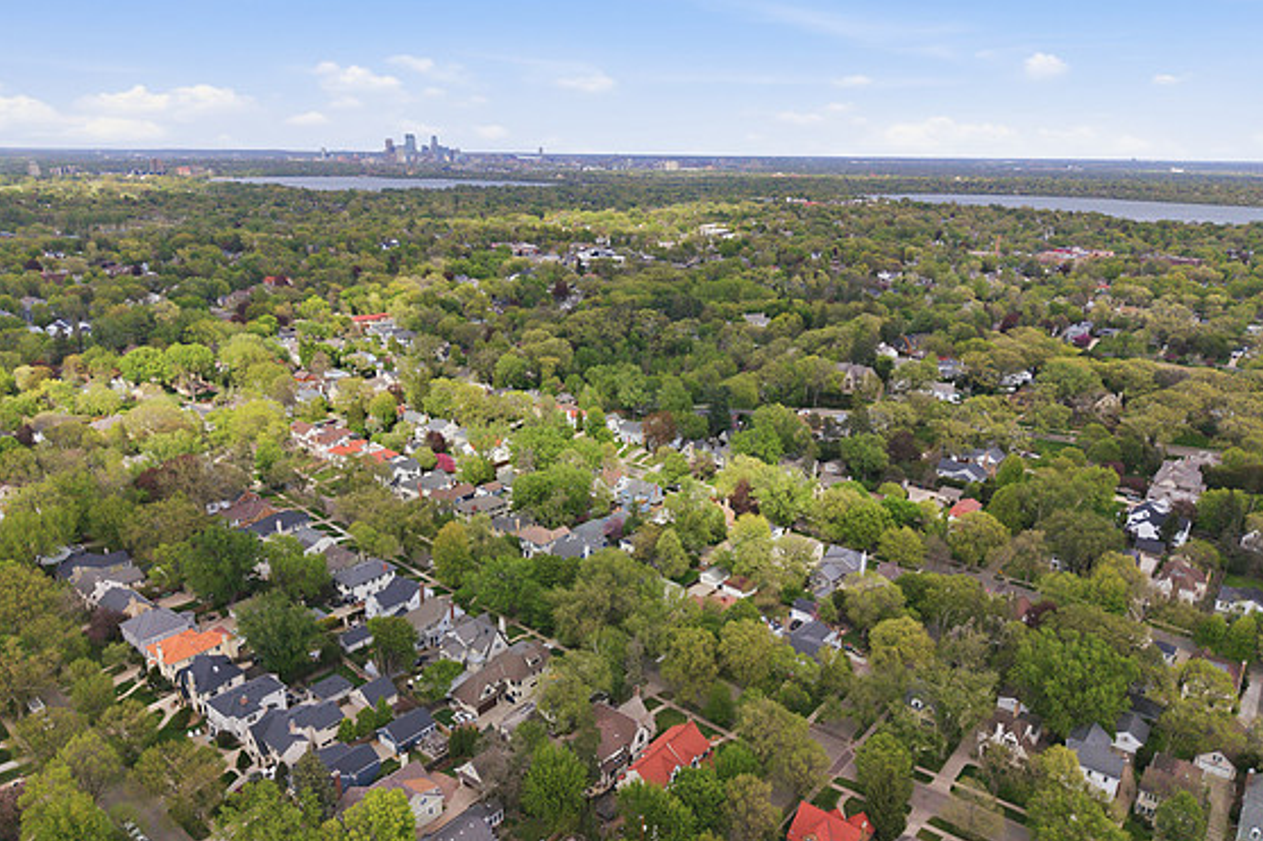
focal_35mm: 26
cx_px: 635
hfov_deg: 69.4
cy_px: 468
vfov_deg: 49.4
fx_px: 912
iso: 200
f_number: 1.8
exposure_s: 1/4000
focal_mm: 8.7
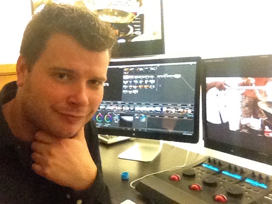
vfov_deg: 40.7
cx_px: 136
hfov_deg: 52.6
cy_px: 102
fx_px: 275
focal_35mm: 35
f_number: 2.4
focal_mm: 1.85
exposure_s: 1/30
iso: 1000
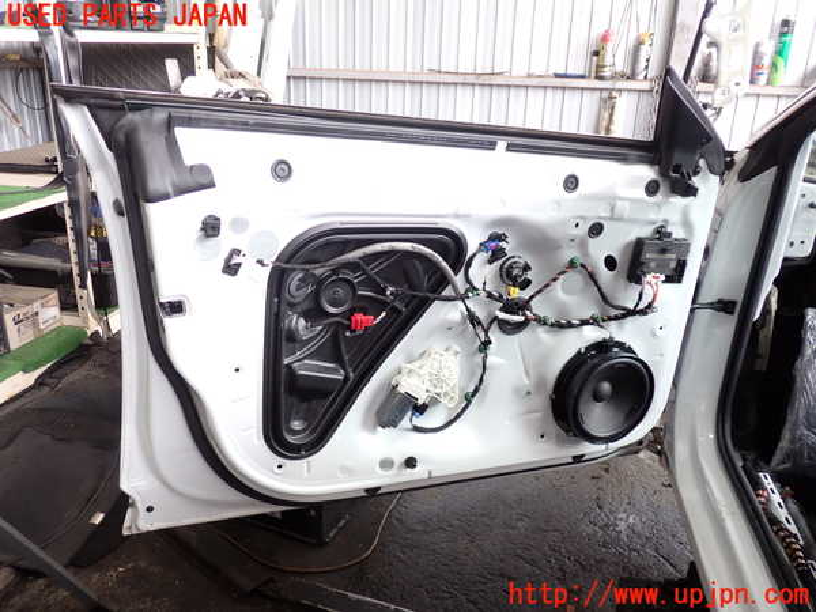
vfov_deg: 46.8
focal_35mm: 30
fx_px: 707
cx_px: 408
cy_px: 306
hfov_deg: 60.0
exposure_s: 1/60
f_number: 2.3
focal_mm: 5.4
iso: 100
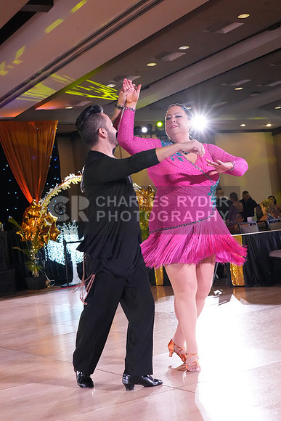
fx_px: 608
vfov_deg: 38.2
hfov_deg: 26.0
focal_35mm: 52
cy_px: 210
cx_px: 140
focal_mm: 35
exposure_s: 1/400
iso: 8000
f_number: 5
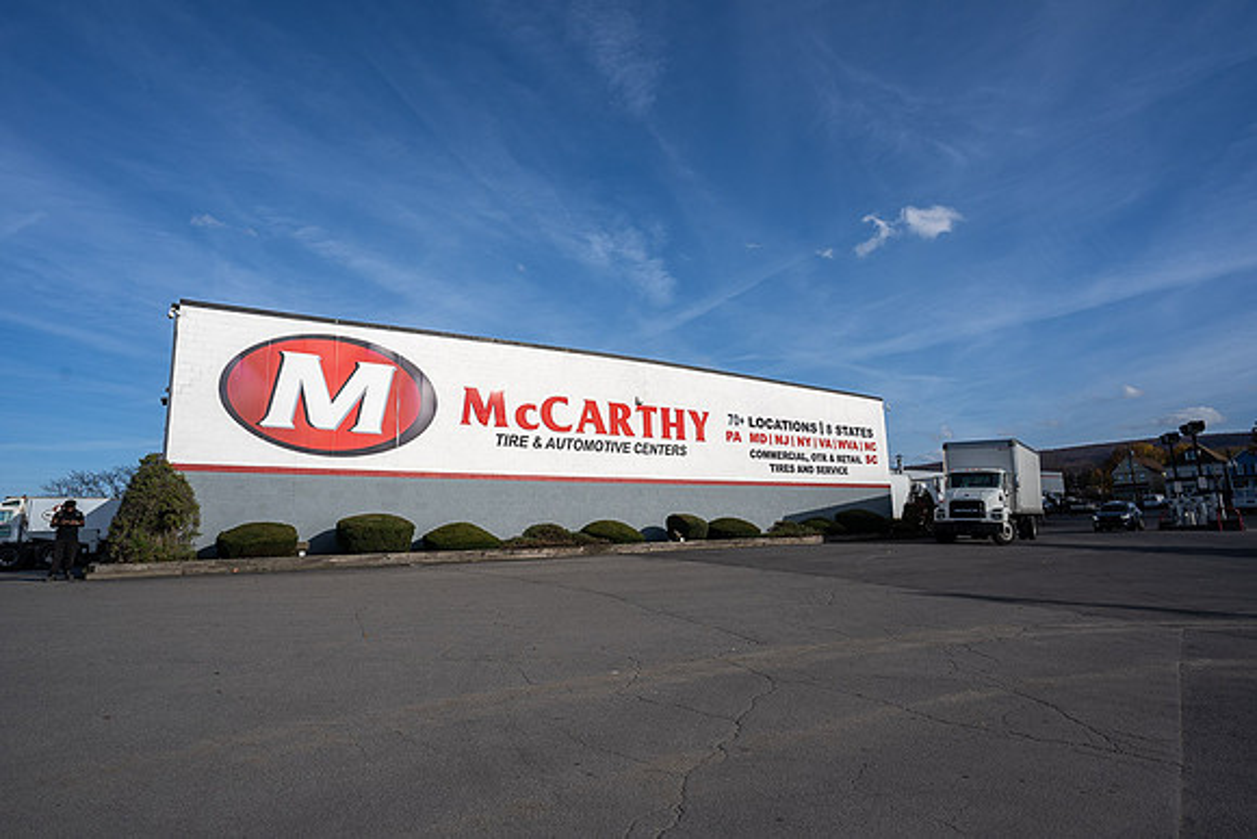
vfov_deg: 64.6
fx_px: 664
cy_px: 420
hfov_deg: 86.9
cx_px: 628
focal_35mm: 19
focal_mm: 19
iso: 125
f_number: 7.1
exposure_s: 1/1000
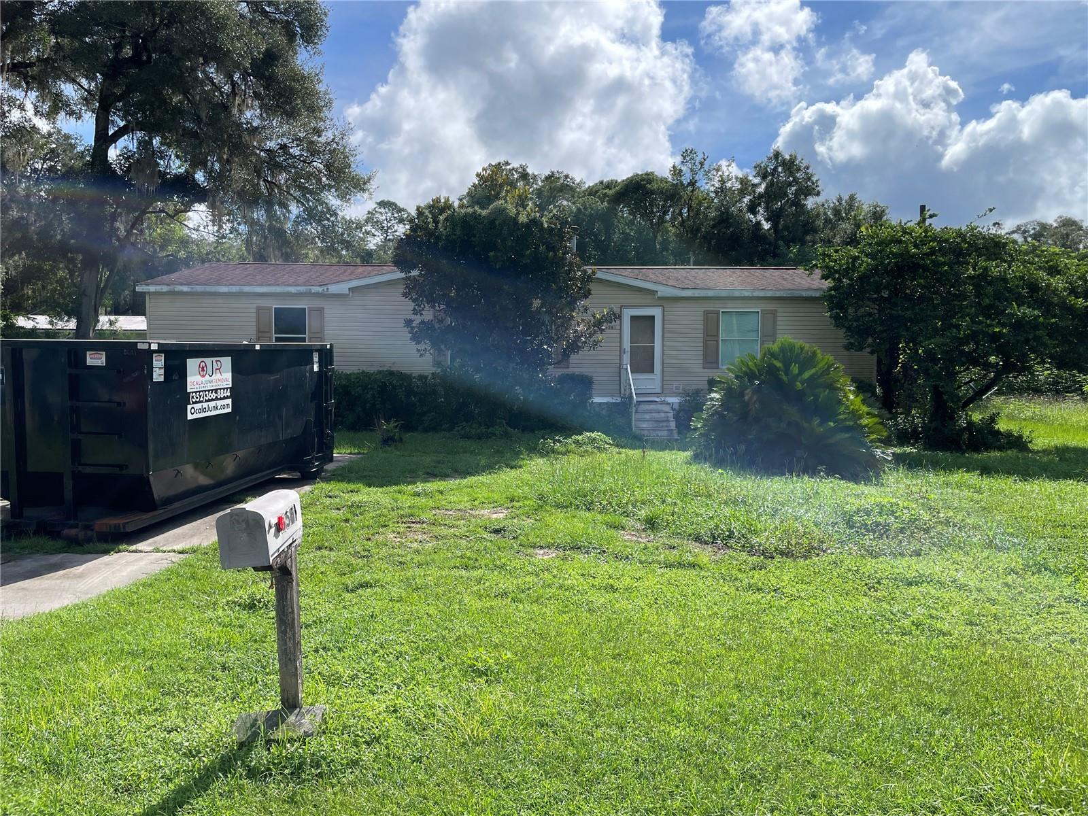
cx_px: 544
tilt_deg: -2.4
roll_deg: -0.7
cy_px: 408
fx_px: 817
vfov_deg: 53.1
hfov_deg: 67.3
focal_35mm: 26
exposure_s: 1/3861
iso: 32
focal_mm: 4.2
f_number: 1.6
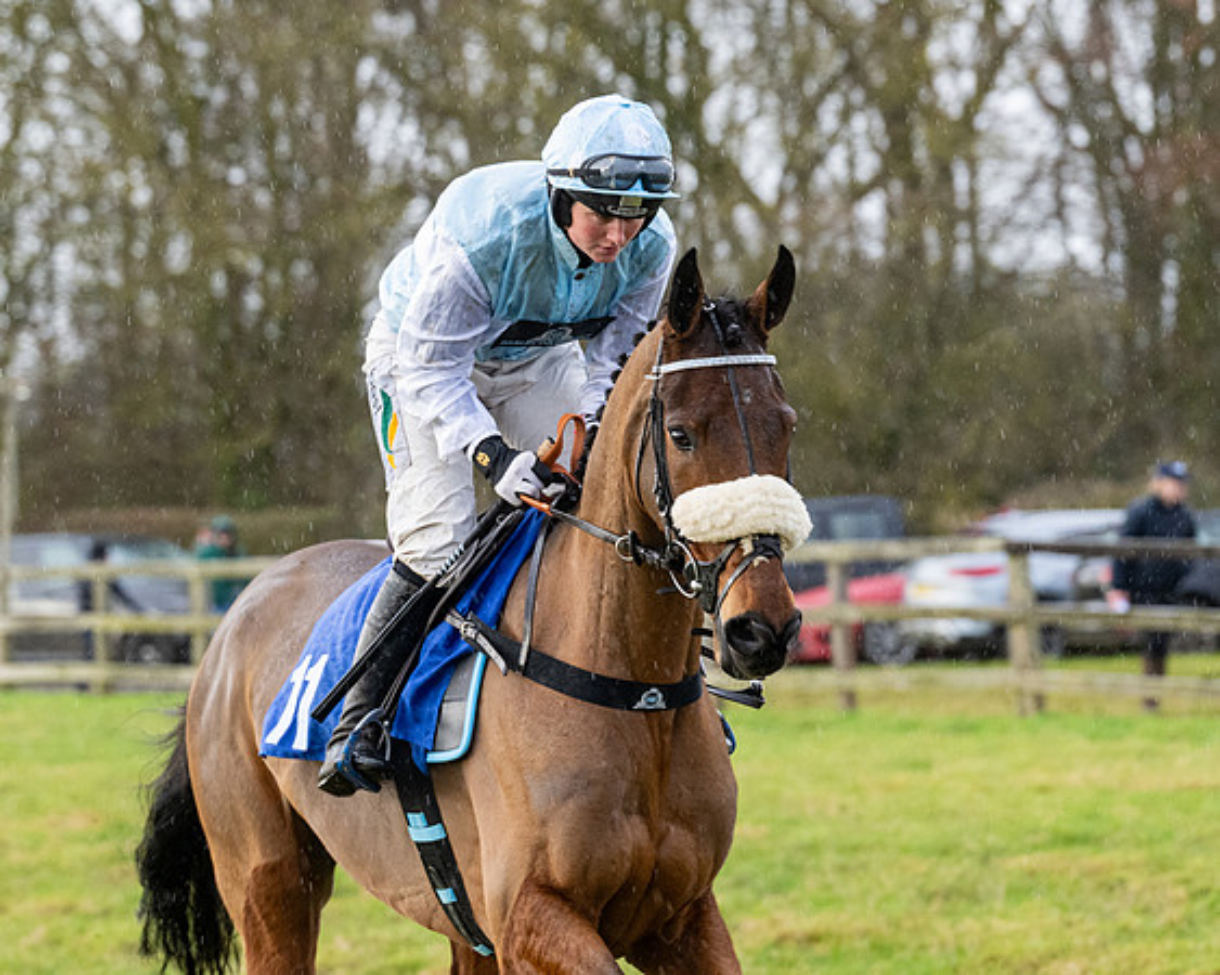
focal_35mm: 186
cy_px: 488
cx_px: 631
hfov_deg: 10.4
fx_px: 6710
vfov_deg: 8.3
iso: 1600
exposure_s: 1/400
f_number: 4
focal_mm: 110
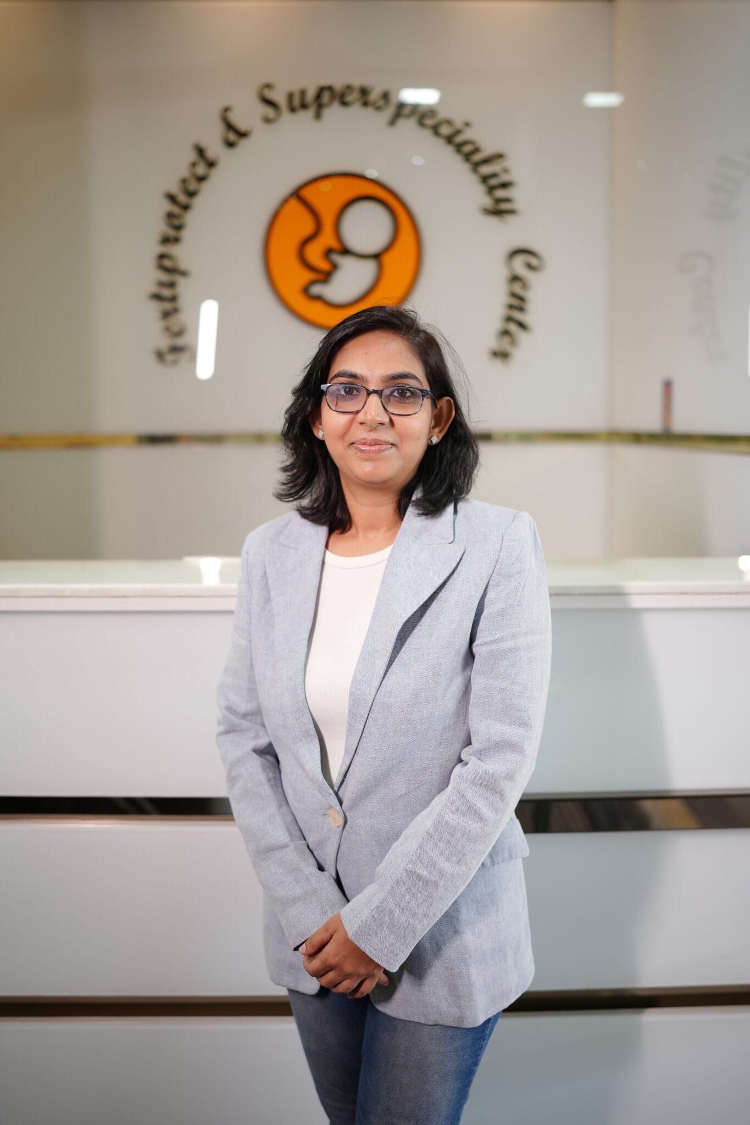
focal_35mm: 35
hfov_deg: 37.8
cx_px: 375
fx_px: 1094
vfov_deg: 54.4
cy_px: 562
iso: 125
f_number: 1.4
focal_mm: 35
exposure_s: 1/100
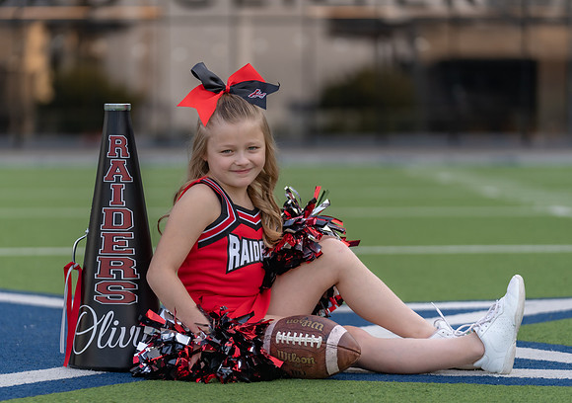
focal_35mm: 149
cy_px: 228
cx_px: 247
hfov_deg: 13.6
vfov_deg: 9.6
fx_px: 2404
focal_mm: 125
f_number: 2.8
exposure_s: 1/320
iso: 125
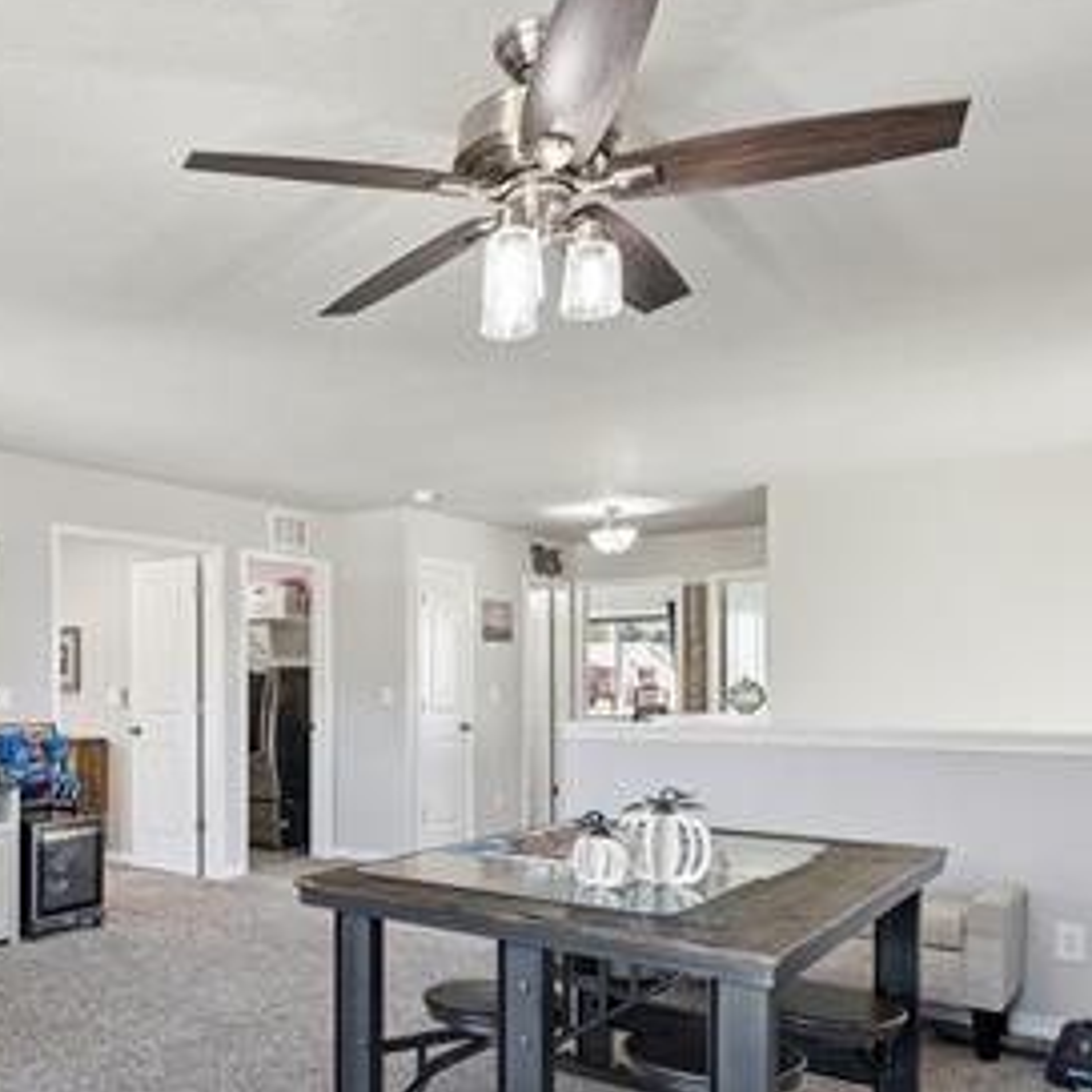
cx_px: 229
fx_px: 1071
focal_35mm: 30
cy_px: 670
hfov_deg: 50.9
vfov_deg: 53.5
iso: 800
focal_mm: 15
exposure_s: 1/6
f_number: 11
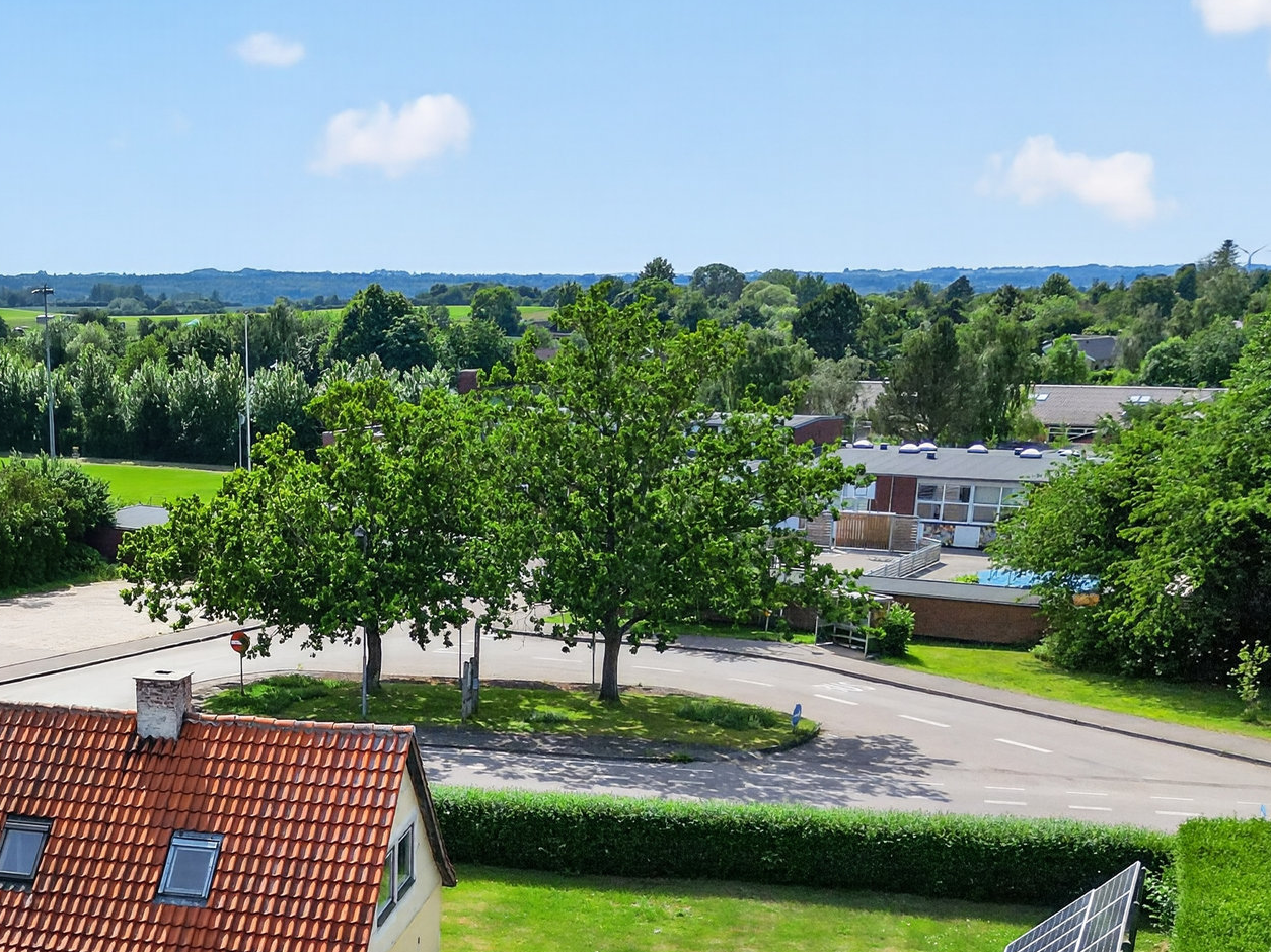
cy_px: 862
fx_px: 1799
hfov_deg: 37.6
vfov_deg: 28.5
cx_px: 260
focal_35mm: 49
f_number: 1.7
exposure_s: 1/3000
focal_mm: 6.7
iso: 100
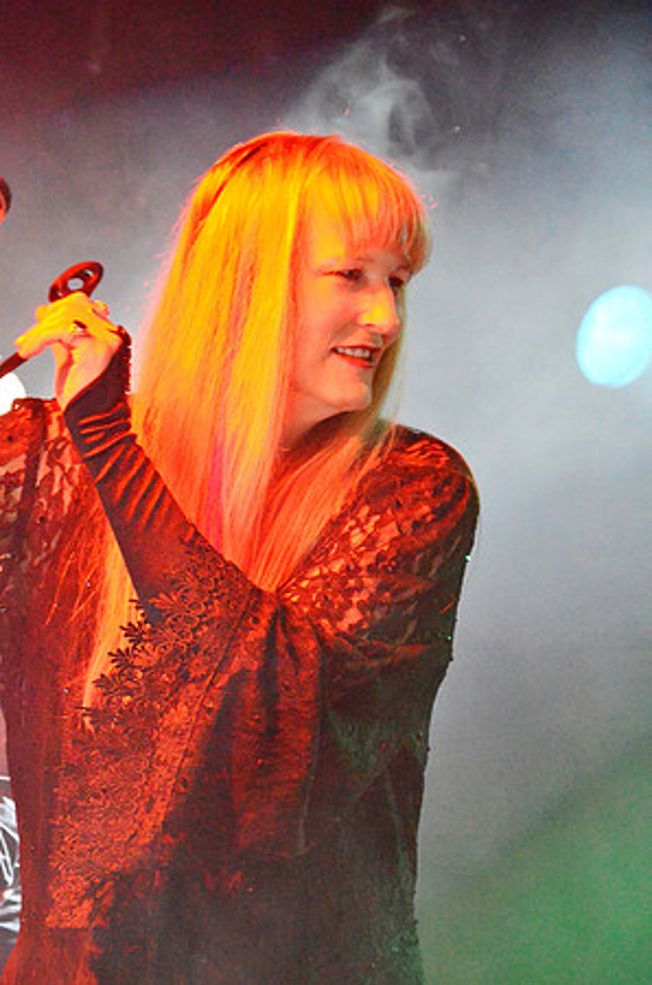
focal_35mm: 180
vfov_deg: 11.4
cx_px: 326
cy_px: 492
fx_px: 4912
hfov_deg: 7.6
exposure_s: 1/100
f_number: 7.1
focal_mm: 120
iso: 6400
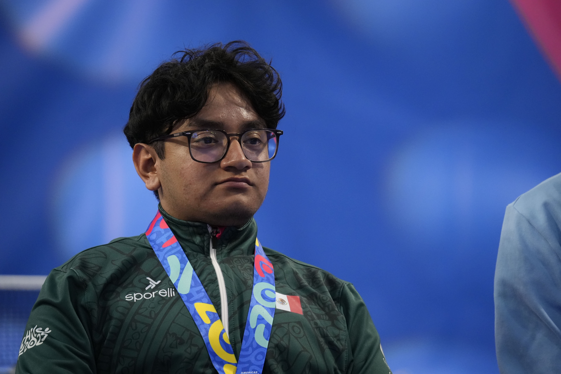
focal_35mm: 459
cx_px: 280
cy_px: 187
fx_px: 7149
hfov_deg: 4.5
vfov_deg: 3.0
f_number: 6.3
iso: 6400
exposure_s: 1/250
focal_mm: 458.8
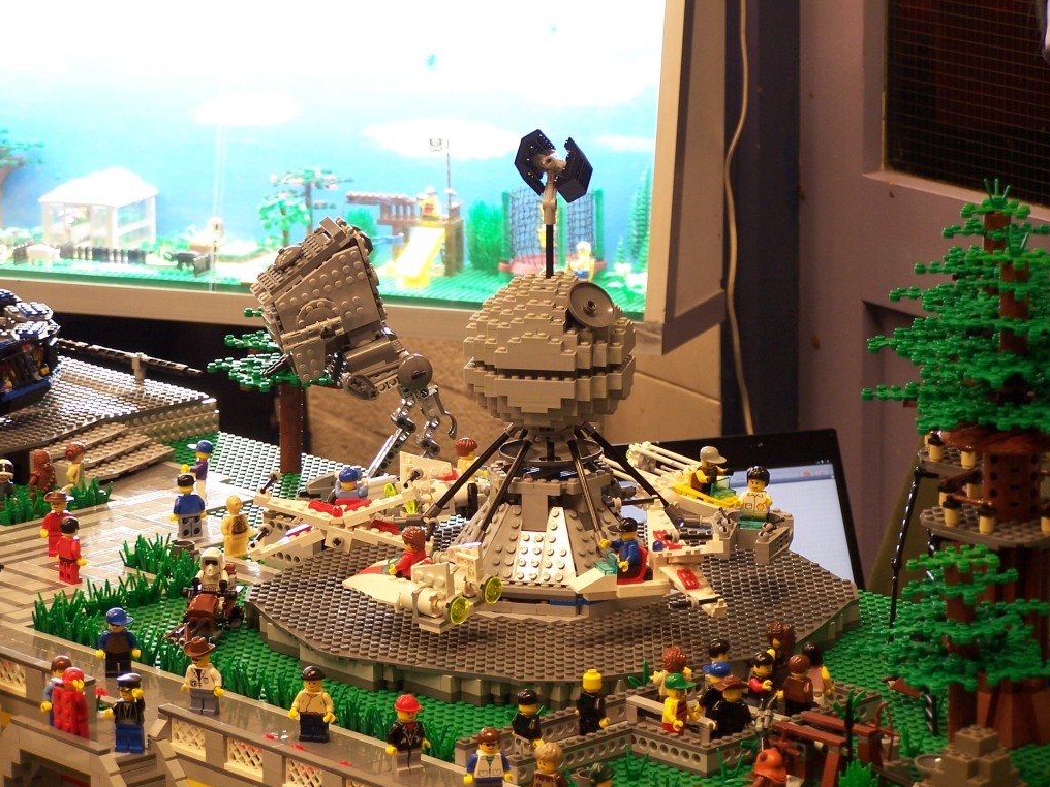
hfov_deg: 15.3
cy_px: 395
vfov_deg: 11.5
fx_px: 3913
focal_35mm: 129
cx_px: 527
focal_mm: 21.2
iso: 80
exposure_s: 1/3
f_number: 3.2
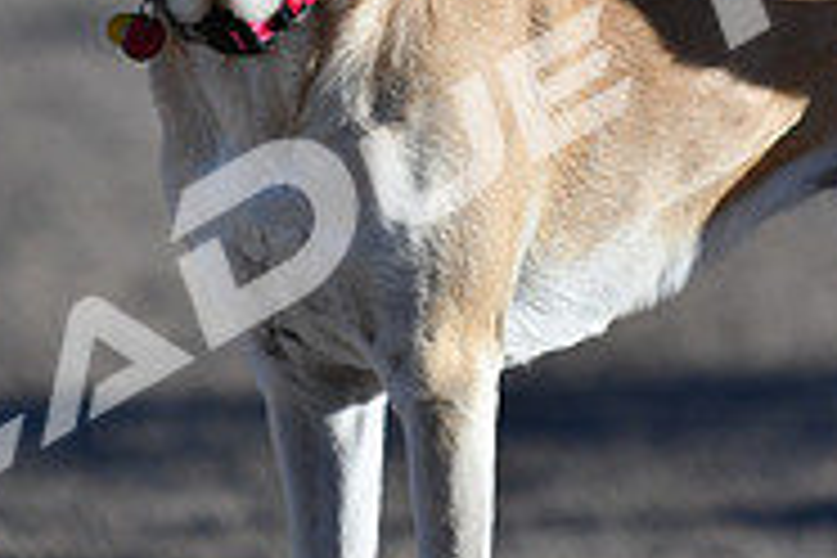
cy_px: 115
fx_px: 21760
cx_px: 446
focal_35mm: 936
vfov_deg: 1.5
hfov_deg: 2.2
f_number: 2.8
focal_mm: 200
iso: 140
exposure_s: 1/4000
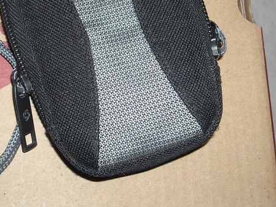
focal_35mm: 78
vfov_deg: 18.6
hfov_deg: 24.9
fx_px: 622
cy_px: 28
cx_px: 100
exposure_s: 1/60
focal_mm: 5.7
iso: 200
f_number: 2.8
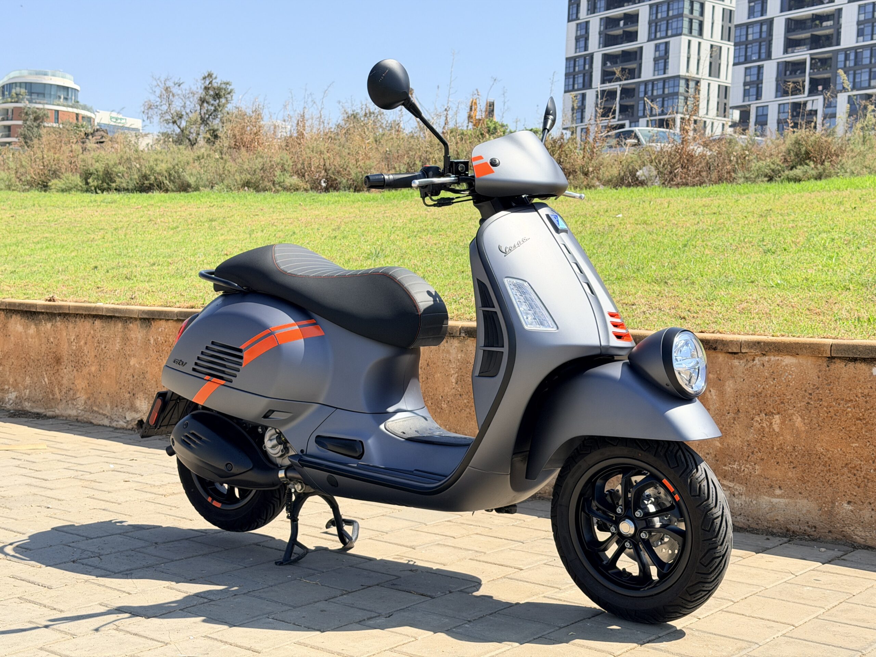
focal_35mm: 48
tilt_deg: -2.2
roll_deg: -1.8
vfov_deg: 30.3
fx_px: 1215
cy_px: 328
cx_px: 438
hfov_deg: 39.7
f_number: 1.78
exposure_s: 1/2762
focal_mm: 6.76
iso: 100
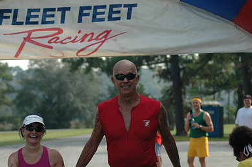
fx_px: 1340
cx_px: 110
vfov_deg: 7.1
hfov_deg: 10.7
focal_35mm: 192
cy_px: 118
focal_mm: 85
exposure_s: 1/2500
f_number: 4.5
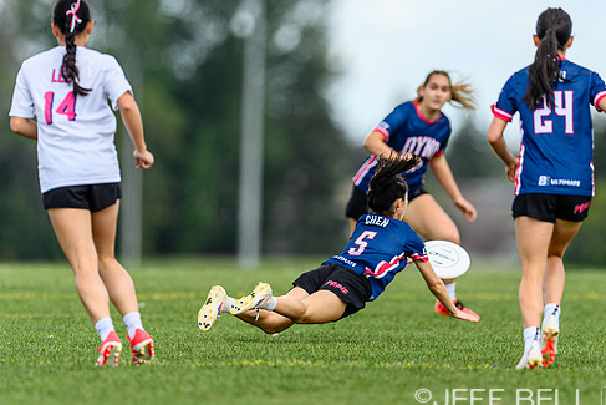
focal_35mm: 799
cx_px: 393
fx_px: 13453
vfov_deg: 1.7
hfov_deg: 2.6
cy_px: 155
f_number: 3.2
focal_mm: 400
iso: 100
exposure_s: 1/1000
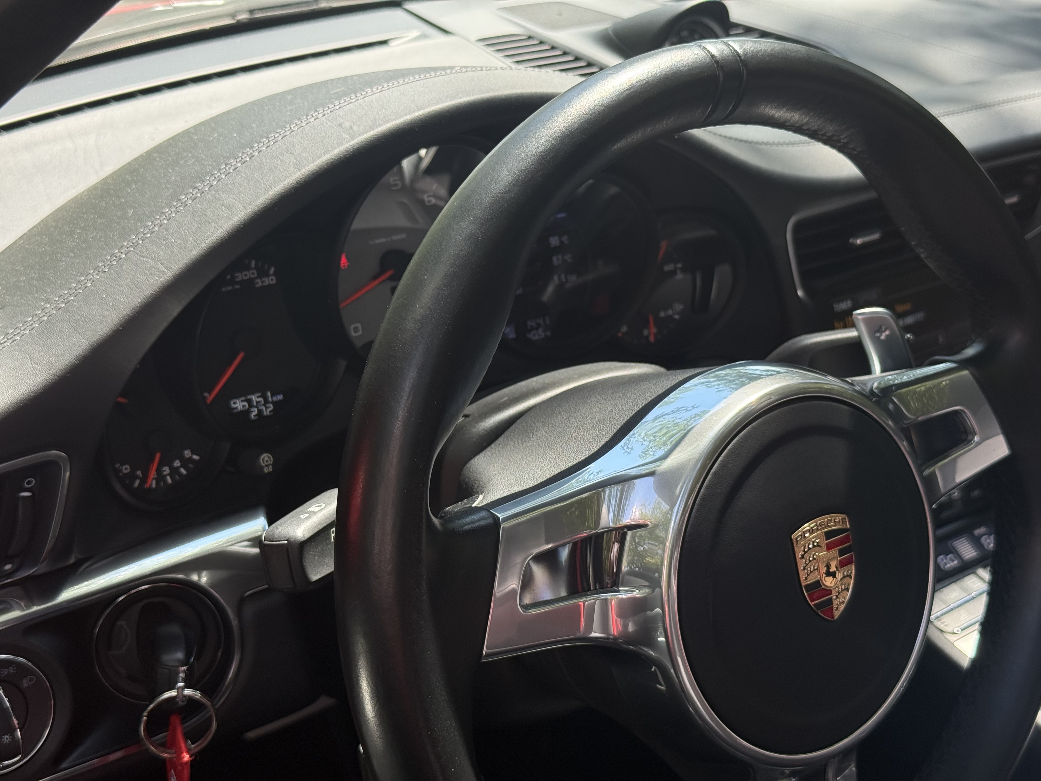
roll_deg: -0.8
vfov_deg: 30.3
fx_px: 1443
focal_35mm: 48
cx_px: 520
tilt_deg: -22.3
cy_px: 390
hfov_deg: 39.7
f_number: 1.78
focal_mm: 6.76
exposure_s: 1/794
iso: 80
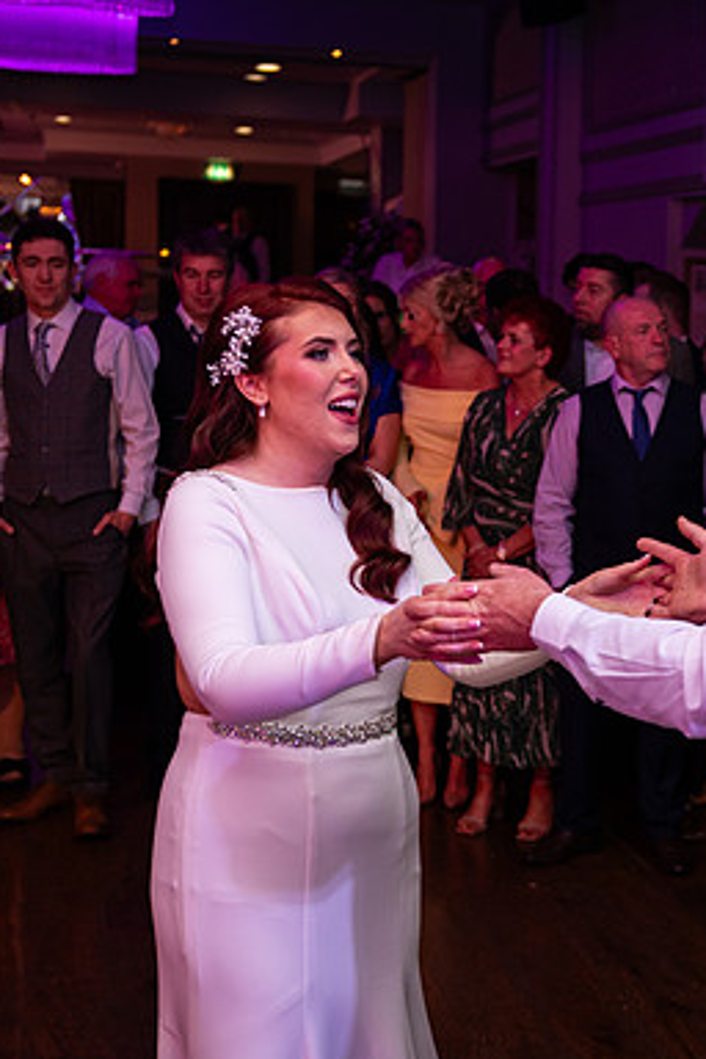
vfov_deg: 29.7
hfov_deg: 19.5
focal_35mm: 68
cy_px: 531
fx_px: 2000
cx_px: 673
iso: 500
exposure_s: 1/160
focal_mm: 45
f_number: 3.5
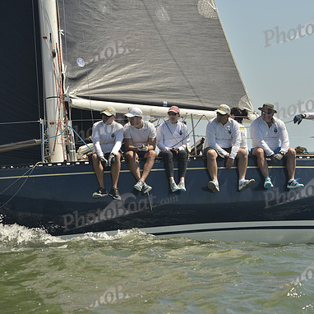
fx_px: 1324
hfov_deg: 13.5
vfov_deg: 13.5
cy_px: 156
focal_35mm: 129
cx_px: 221
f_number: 6.3
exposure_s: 1/1000
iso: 280
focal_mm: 100
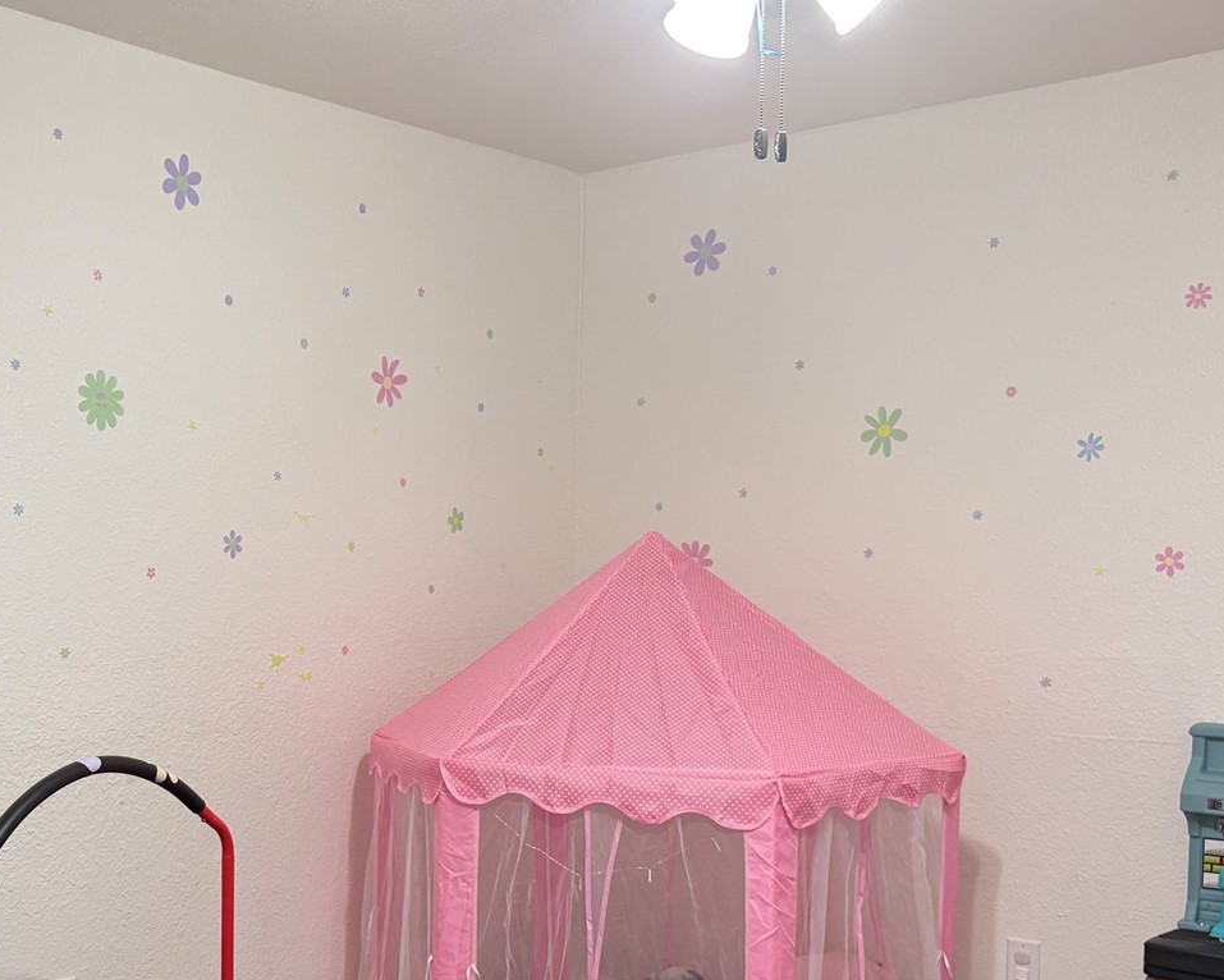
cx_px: 292
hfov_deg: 38.4
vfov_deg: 31.8
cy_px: 655
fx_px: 1703
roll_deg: +0.5
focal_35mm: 47
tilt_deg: -3.1
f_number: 1.78
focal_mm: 6.76
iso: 200
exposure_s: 1/60
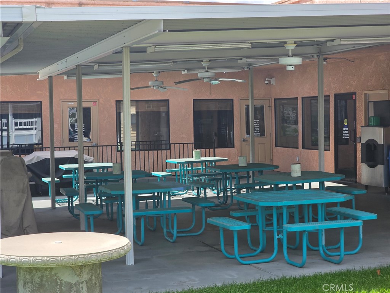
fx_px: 777
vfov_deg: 21.3
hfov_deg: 28.2
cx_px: 195
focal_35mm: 69
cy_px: 146
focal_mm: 7.9
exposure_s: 1/1157
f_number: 2.4
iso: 50
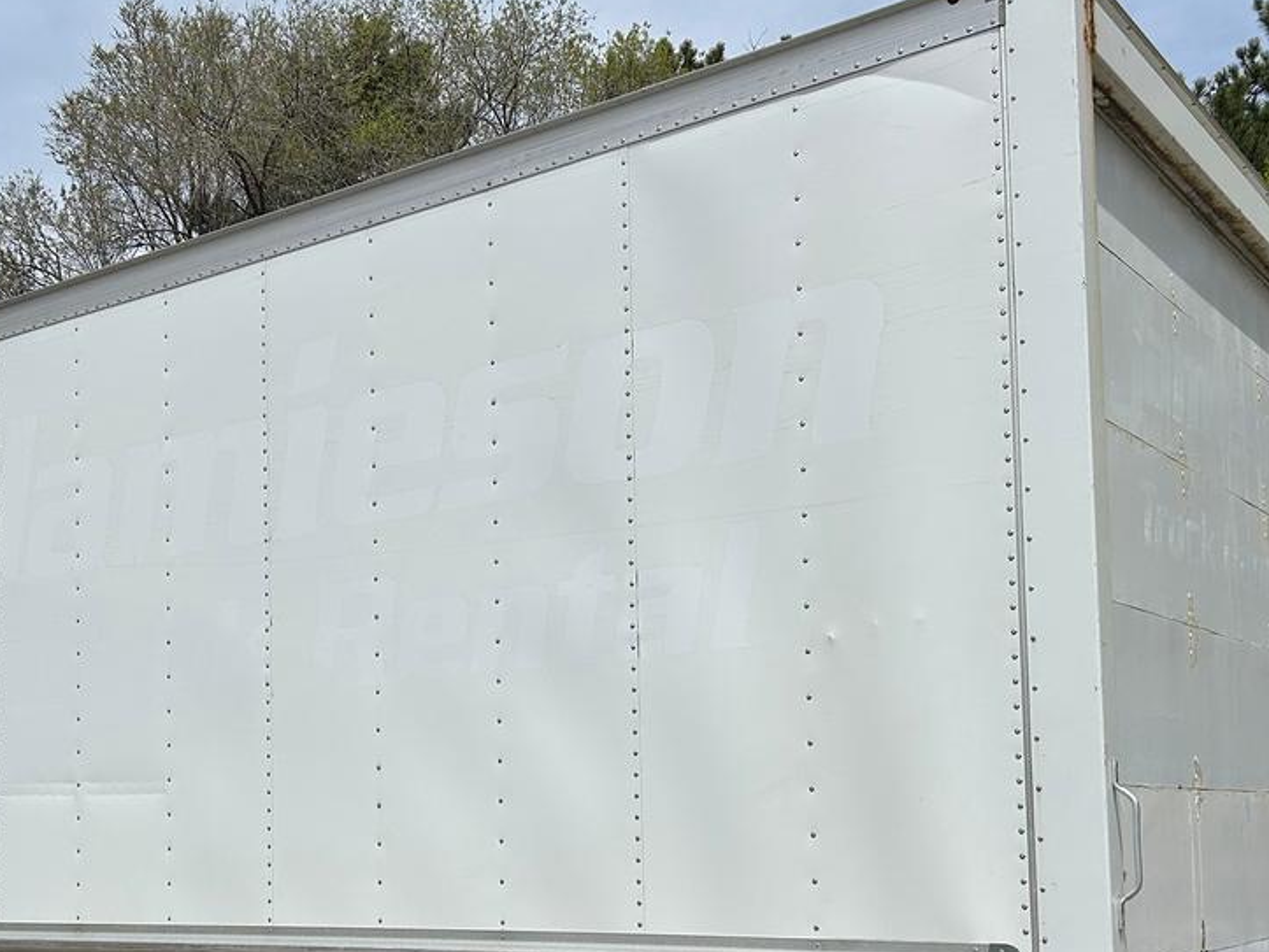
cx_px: 513
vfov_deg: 30.9
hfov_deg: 41.0
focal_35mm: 46
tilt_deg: +5.7
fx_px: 1687
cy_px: 738
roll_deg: +0.2
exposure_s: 1/9434
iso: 50
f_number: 1.5
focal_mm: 5.7
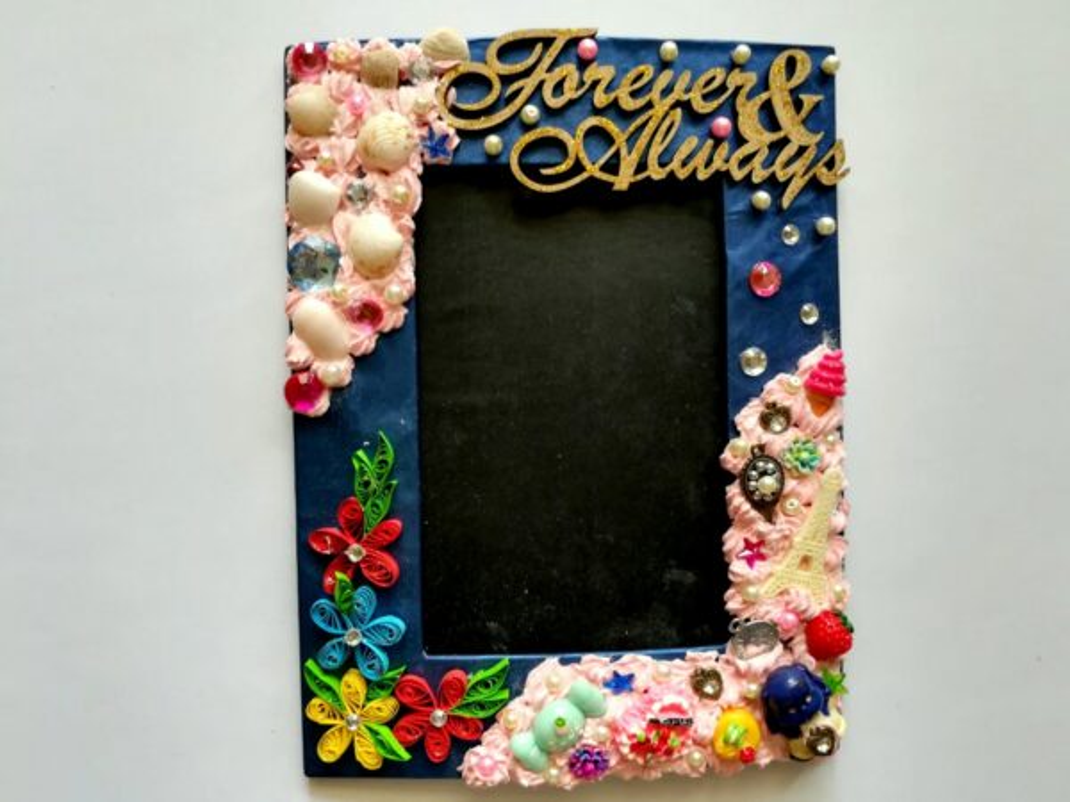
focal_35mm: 26
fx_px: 804
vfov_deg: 53.1
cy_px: 401
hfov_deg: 67.3
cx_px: 535
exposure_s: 1/33.3
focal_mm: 3.83
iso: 80
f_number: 2.2
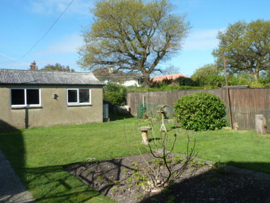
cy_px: 102
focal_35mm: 30
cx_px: 135
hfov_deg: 60.0
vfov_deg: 46.8
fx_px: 234
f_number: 4
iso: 80
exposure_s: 1/400
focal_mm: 5
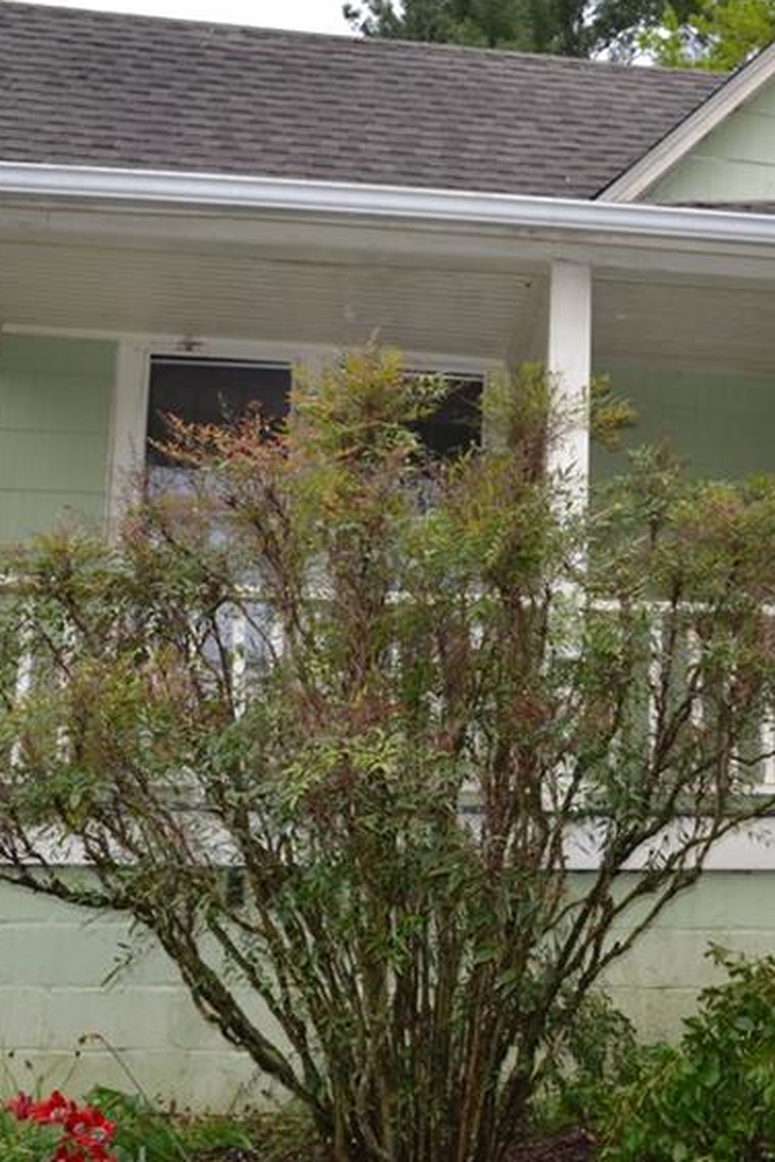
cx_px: 744
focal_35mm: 49
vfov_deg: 40.3
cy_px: 562
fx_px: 1582
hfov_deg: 26.3
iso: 180
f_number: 3.5
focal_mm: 18
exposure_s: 1/200
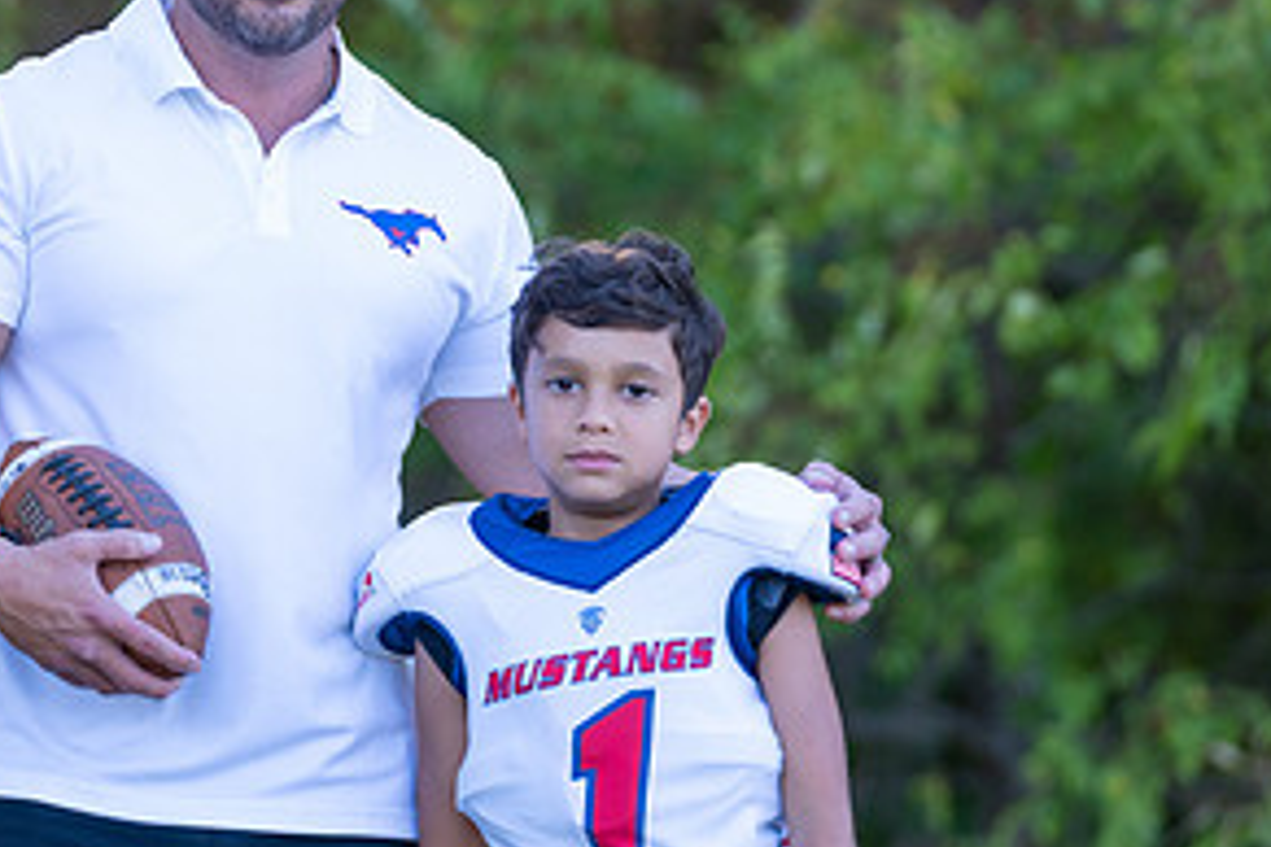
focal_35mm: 251
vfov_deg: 5.5
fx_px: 8861
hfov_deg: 8.2
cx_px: 363
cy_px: 365
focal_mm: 126
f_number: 2.8
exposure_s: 1/320
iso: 200
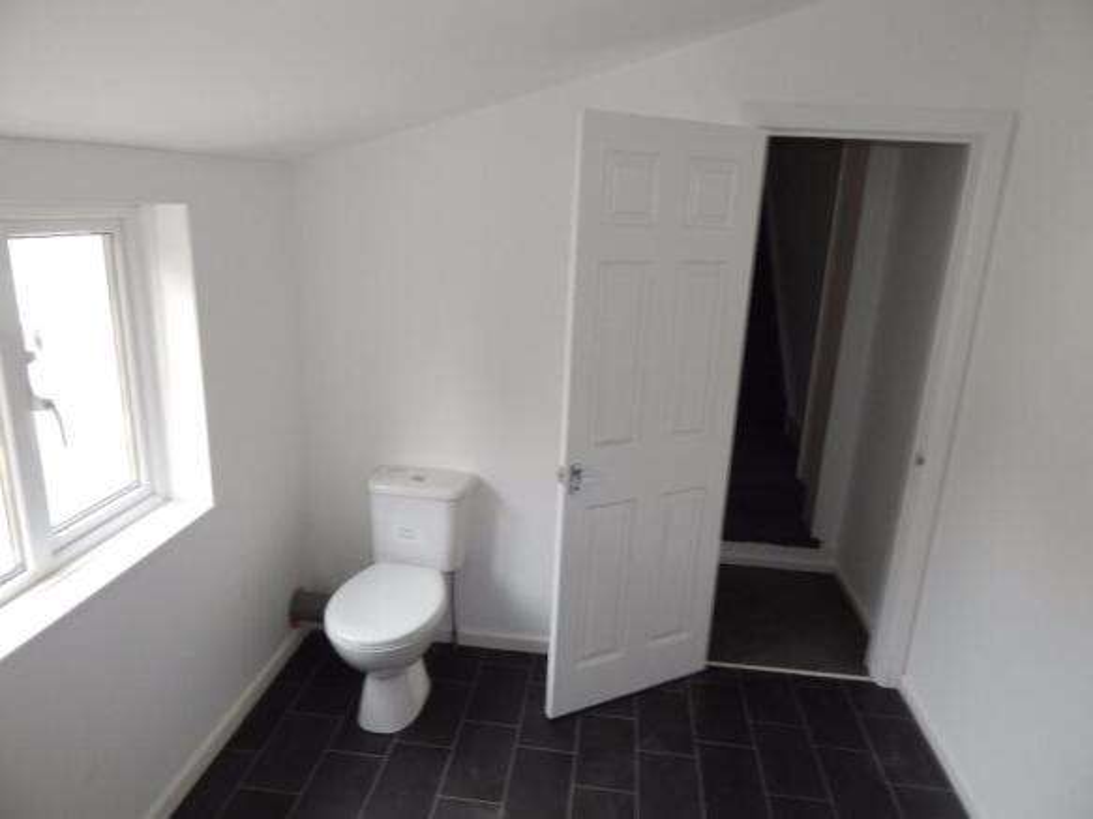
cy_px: 410
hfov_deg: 73.9
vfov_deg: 58.9
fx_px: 726
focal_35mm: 23
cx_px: 546
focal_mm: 4
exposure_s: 1/30
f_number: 3
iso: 180
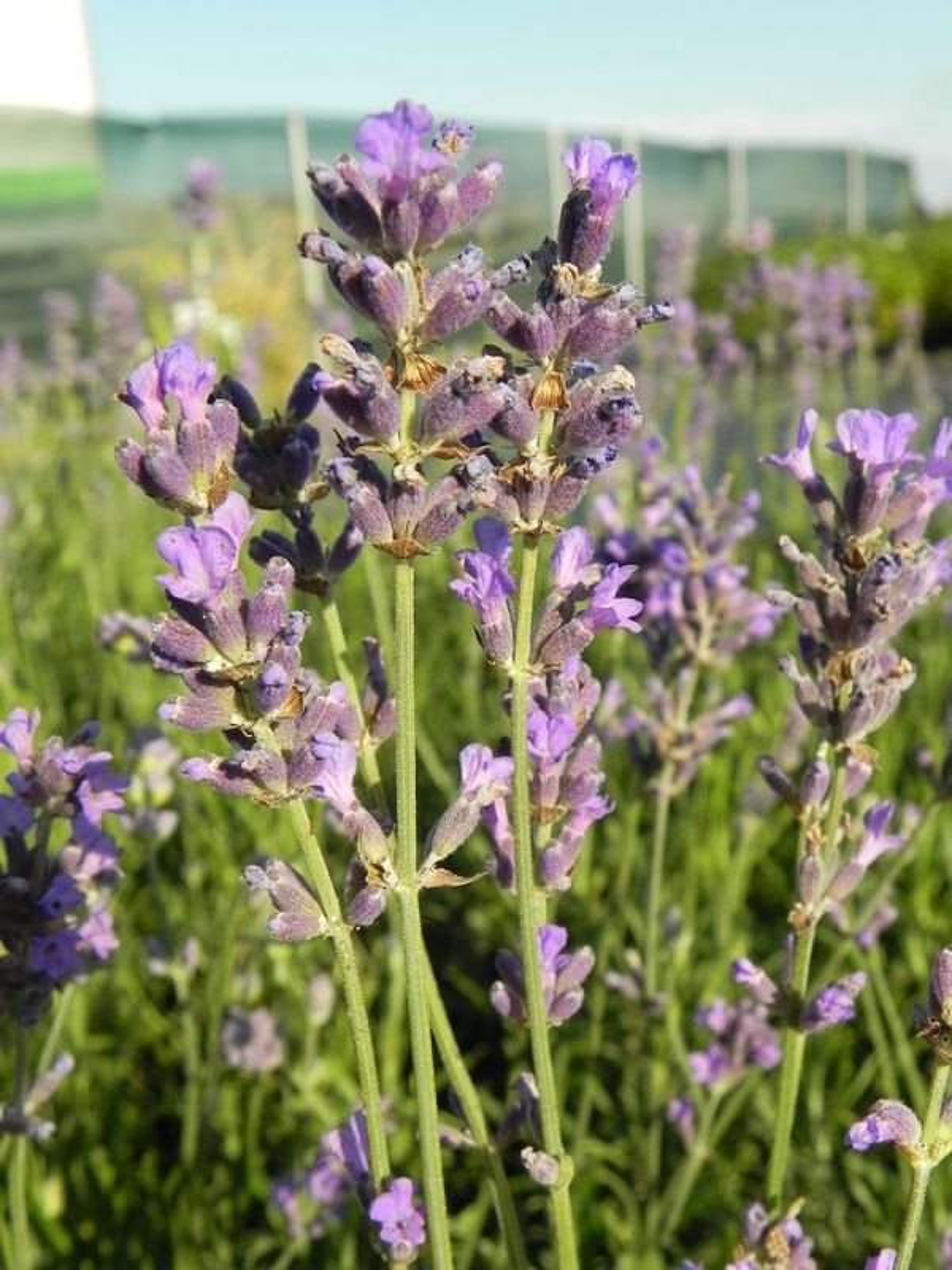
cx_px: 476
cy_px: 635
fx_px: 1503
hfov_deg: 35.1
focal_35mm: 41
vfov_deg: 45.8
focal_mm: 7.3
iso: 160
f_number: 4.5
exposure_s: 1/640
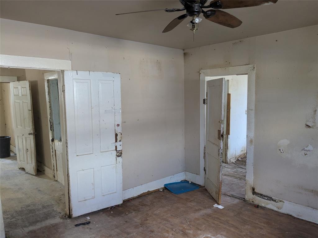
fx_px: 248
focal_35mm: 27
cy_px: 119
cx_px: 159
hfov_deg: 65.3
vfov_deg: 51.4
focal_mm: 4.38
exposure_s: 1/120
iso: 253
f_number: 1.73
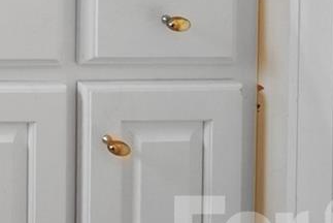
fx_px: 704
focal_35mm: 76
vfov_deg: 13.4
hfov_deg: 13.4
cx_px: -553
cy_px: -307
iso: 250
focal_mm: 12
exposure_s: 1/3
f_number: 9
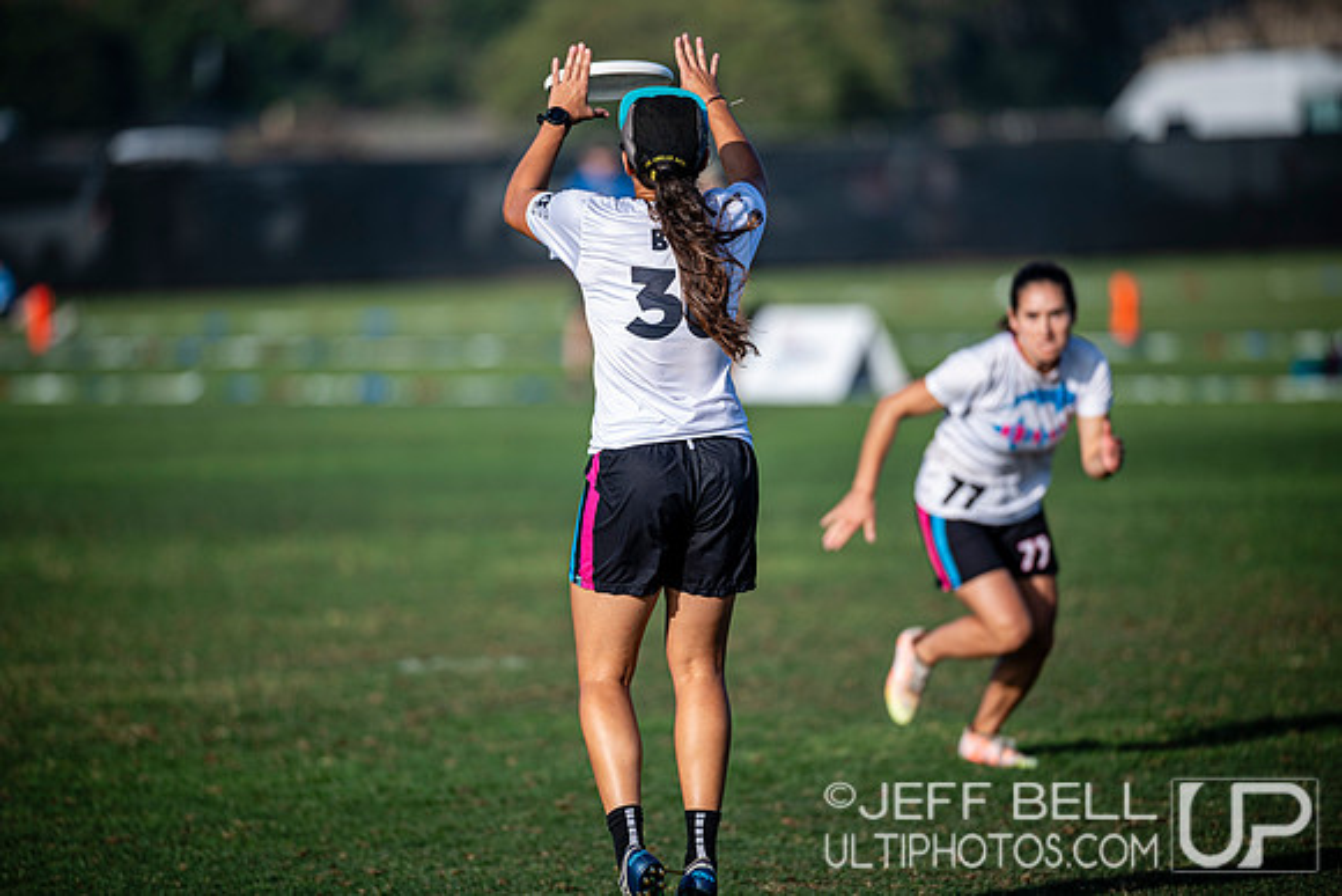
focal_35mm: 270
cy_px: 448
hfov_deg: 7.6
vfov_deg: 5.1
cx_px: 671
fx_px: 10067
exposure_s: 1/1600
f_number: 3.2
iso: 100
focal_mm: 270
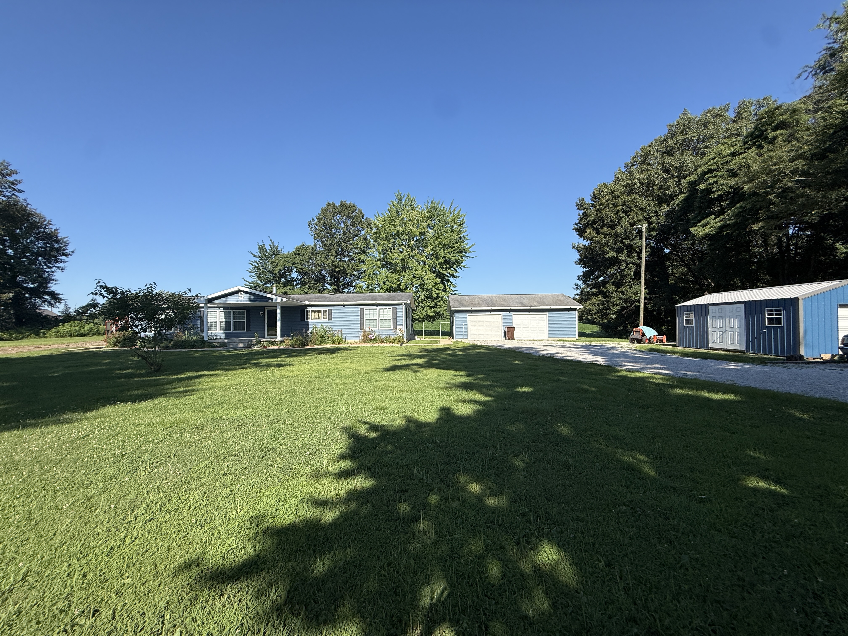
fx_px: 343
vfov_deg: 85.7
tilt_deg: +2.8
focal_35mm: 14
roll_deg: +0.4
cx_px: 424
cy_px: 318
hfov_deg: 102.1
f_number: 2.2
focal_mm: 2.22
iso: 50
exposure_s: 1/1534
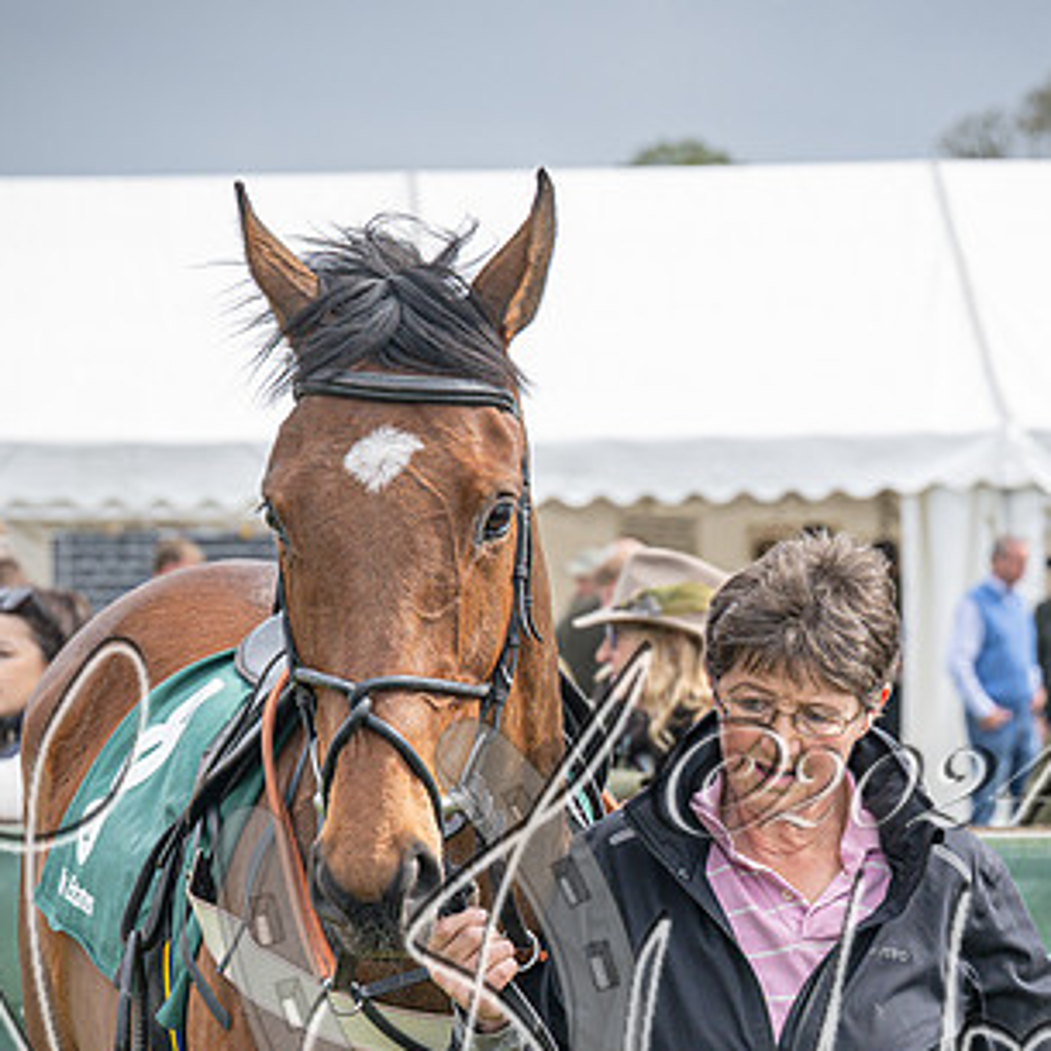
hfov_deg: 7.9
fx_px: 7557
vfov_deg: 8.0
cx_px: 734
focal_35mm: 220
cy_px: 665
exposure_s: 1/1000
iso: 400
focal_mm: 78
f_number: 5
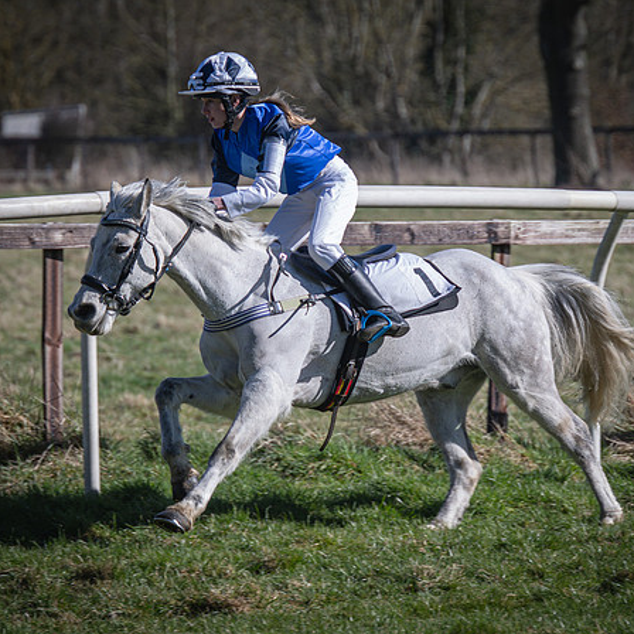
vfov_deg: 4.8
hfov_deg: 4.8
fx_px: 7522
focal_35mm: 363
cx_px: 314
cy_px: 285
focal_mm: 150
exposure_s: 1/1000
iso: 125
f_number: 4
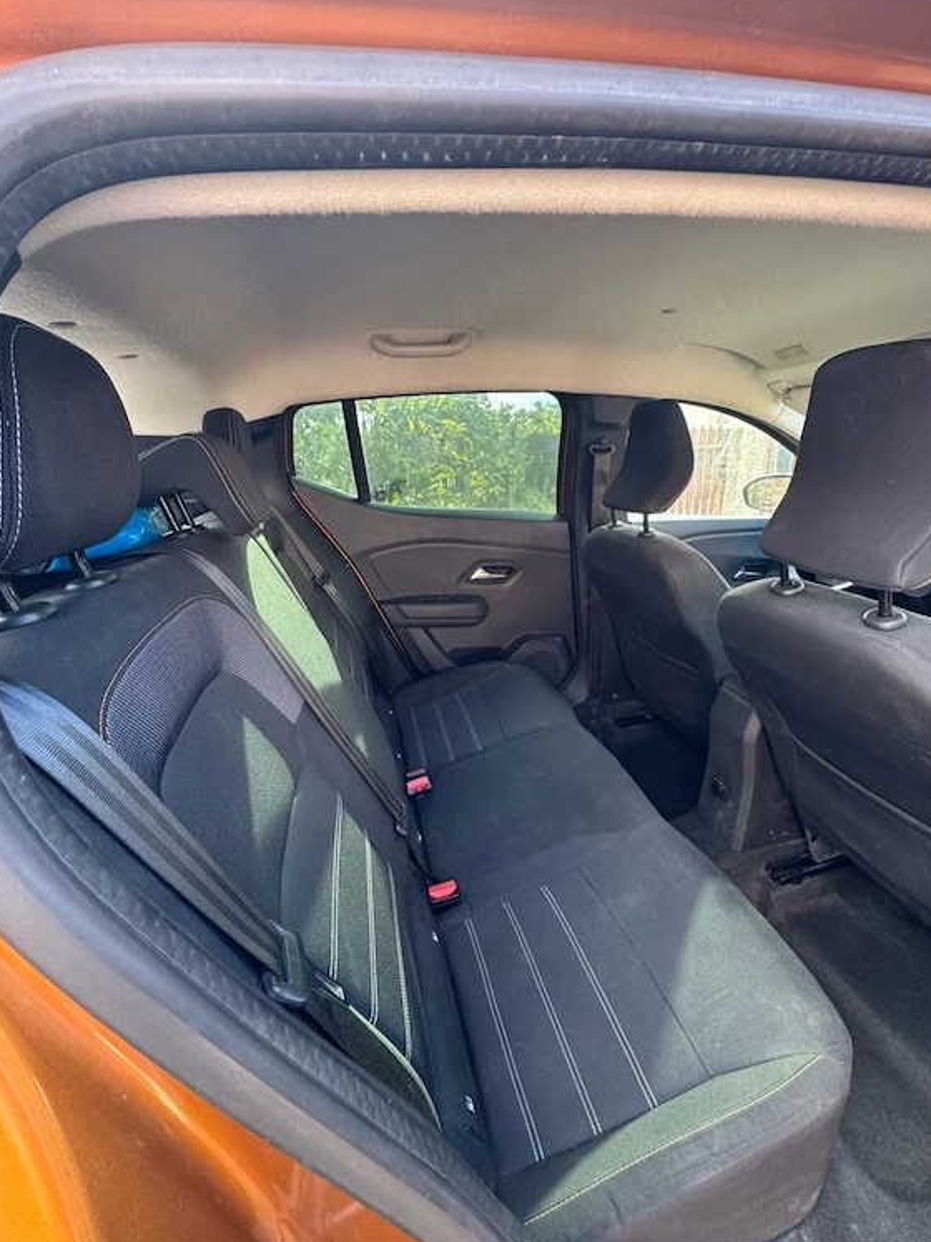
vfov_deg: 98.2
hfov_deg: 81.7
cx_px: 492
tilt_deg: -19.2
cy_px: 640
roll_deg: -0.4
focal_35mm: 15
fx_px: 538
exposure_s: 1/99
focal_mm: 2.22
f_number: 2.2
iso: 250
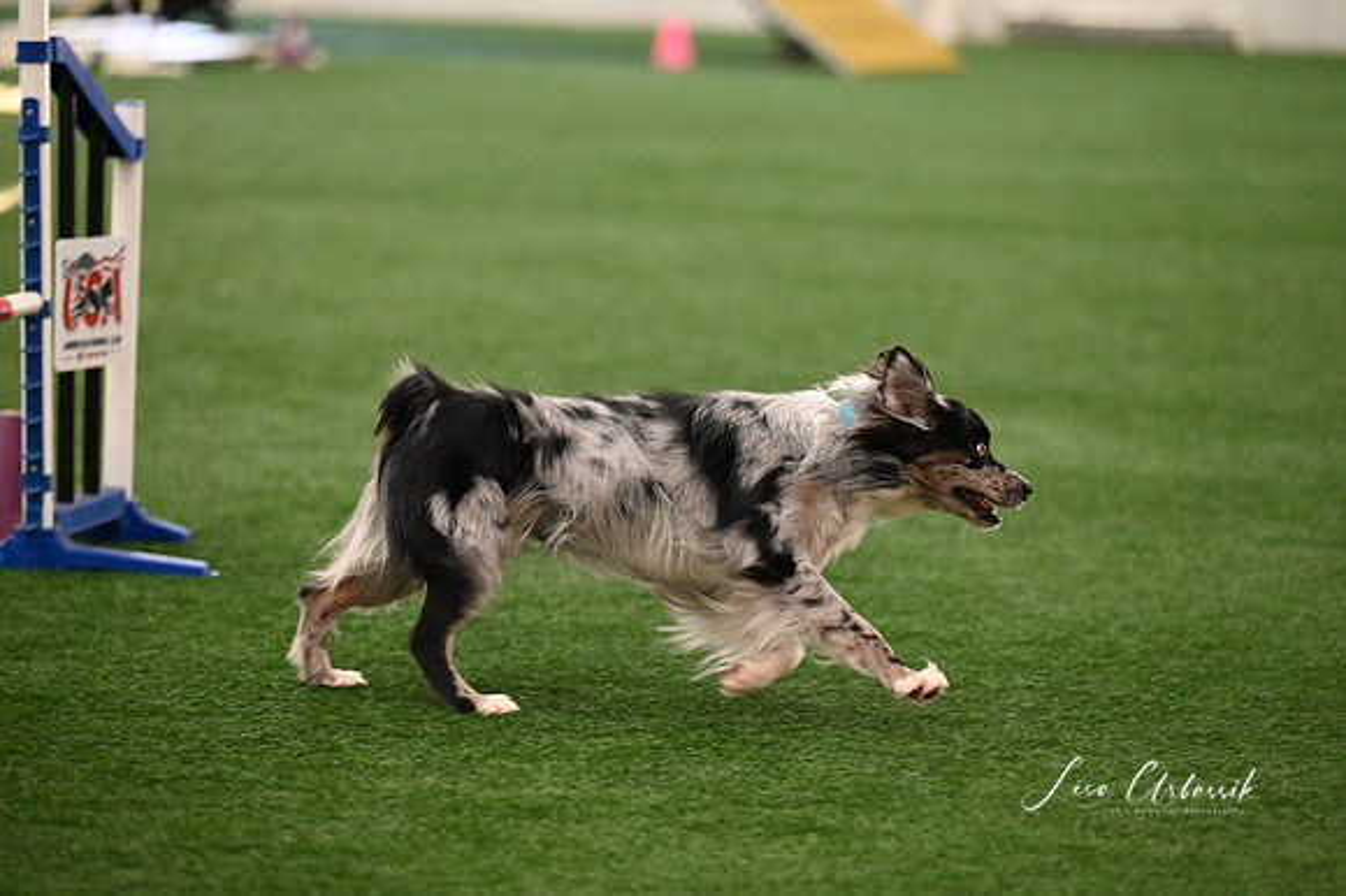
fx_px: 5605
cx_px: 673
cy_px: 448
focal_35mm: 150
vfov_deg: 9.1
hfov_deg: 13.7
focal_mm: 150
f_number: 3.2
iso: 16000
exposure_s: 1/640
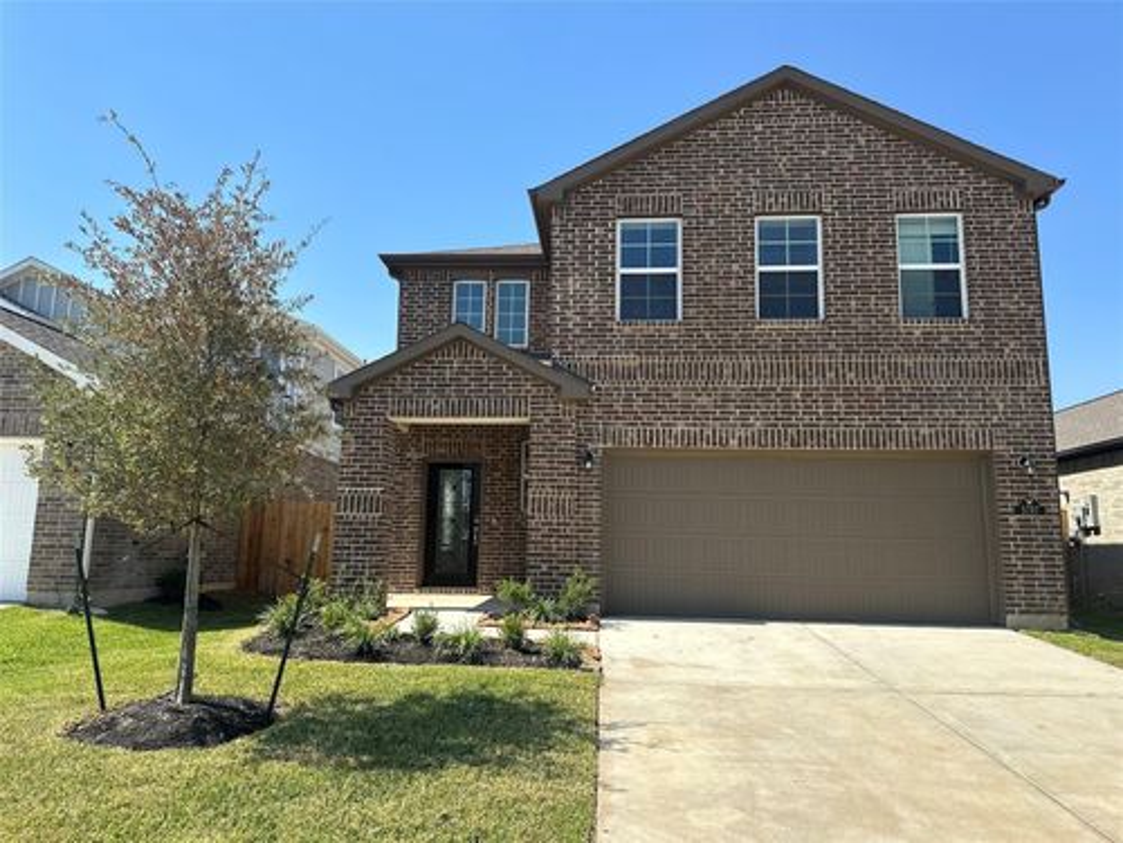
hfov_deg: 71.6
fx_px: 779
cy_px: 422
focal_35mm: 24
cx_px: 562
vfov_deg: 56.8
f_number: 1.78
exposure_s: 1/4016
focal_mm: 6.86
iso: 80
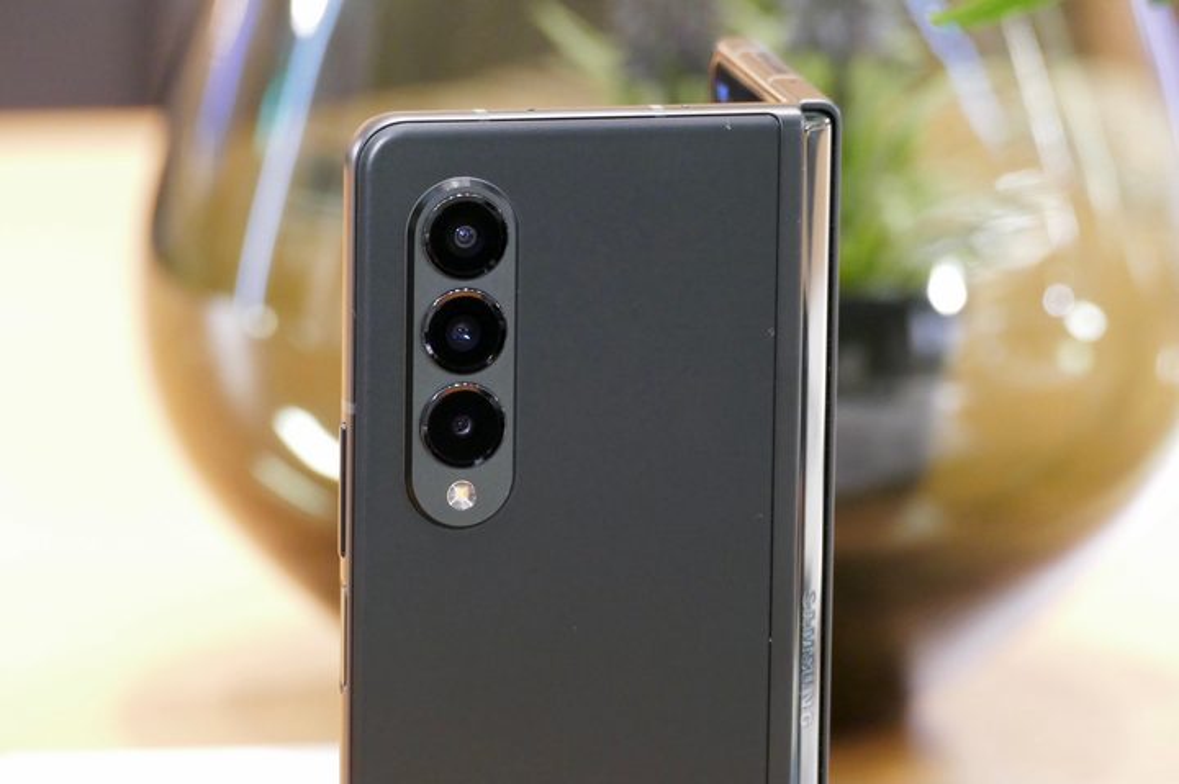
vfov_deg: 5.8
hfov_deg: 8.8
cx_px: 590
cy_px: 392
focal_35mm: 235
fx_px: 7691
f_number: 4
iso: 1600
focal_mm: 85.83
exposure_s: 1/40
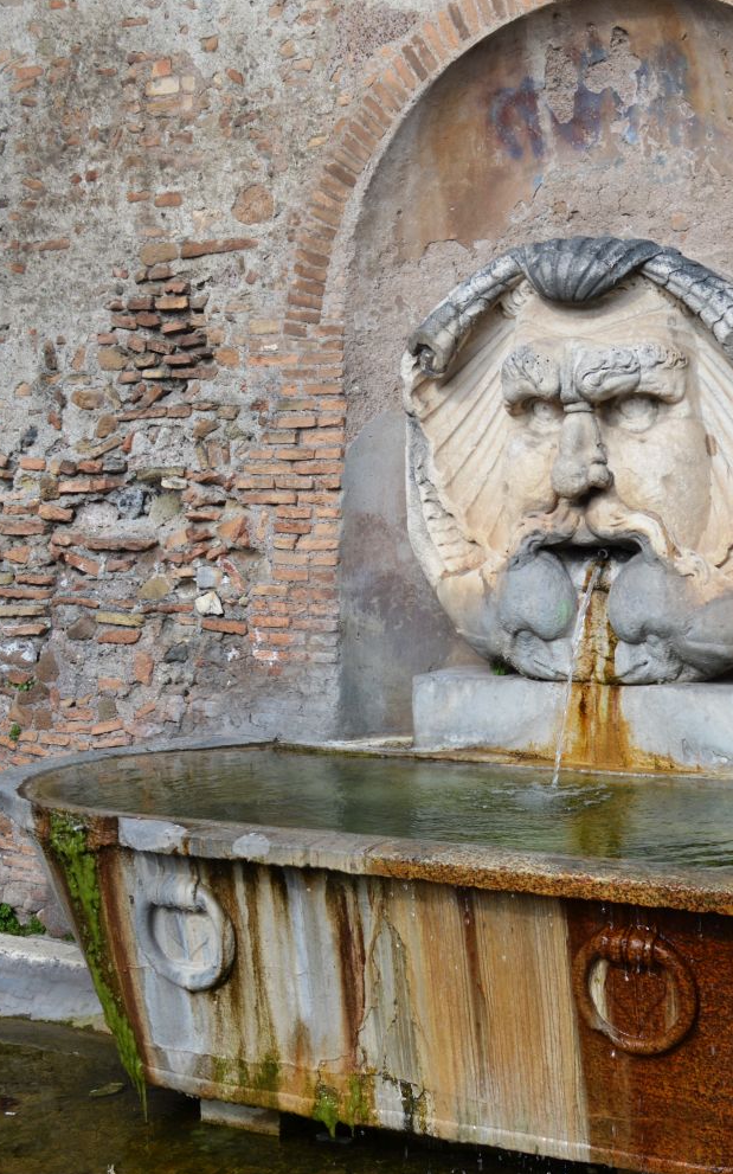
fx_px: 1631
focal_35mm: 51
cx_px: 610
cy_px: 585
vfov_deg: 39.6
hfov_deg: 24.8
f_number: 6.3
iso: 100
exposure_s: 1/160
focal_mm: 22
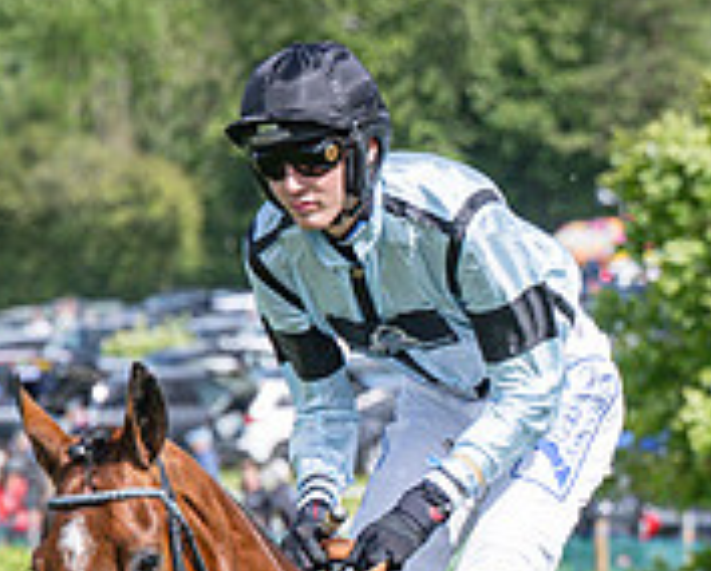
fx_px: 11460
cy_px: 917
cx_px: 120
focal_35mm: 544
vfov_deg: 2.8
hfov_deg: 3.6
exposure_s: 1/3200
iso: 400
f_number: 4
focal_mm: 103
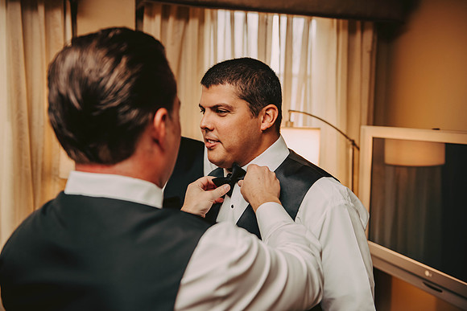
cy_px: 156
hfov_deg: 46.4
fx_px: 545
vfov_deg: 31.9
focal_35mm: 42
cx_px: 234
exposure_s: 1/250
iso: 800
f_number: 3.2
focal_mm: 42
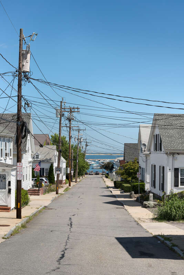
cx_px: 92
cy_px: 138
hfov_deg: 21.9
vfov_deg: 32.4
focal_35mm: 62
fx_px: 475
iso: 100
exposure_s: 1/320
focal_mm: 62
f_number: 9
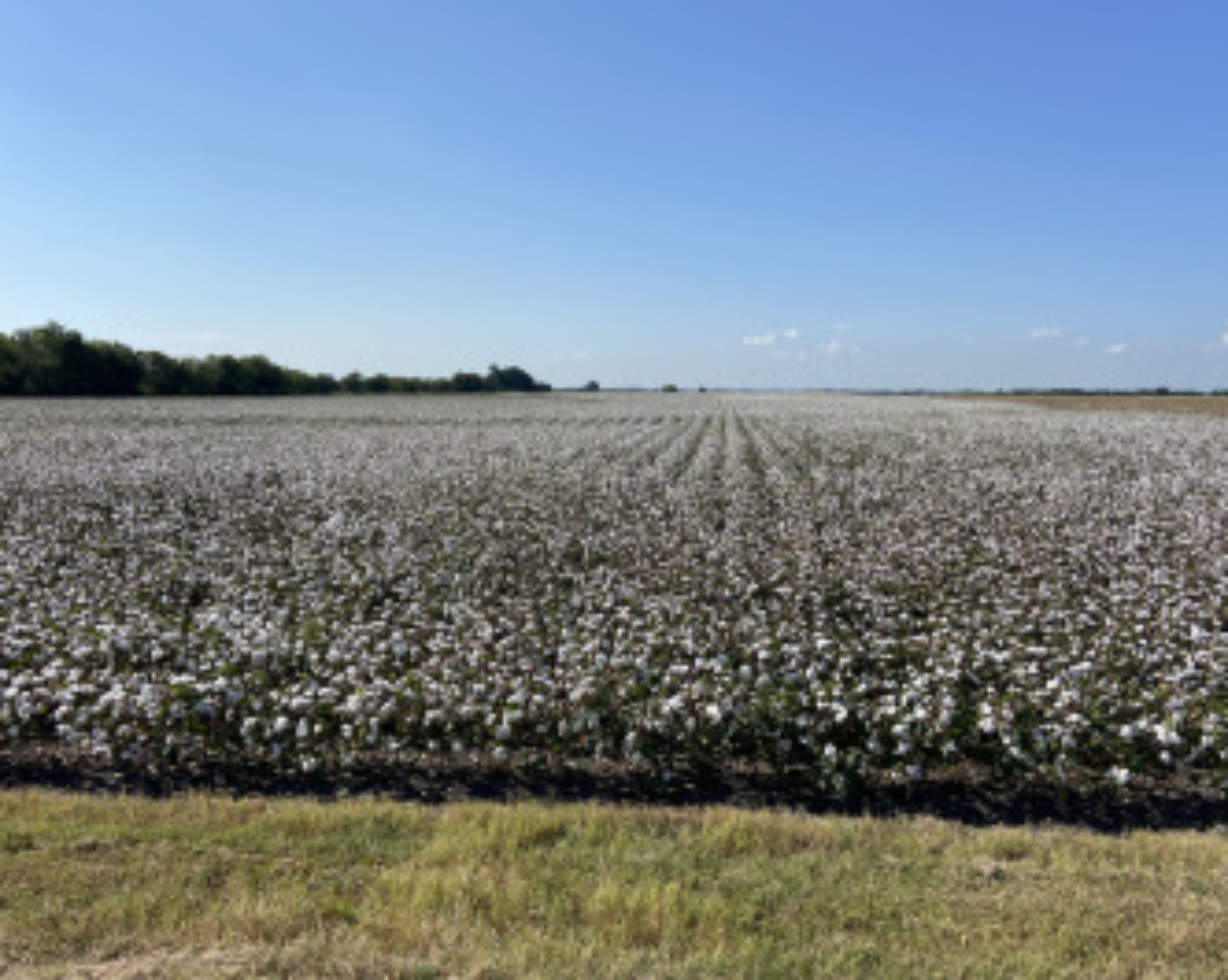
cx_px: 644
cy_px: 496
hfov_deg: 62.2
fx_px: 1017
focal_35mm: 28
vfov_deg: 51.5
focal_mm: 4.25
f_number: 1.8
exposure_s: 1/4115
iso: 32
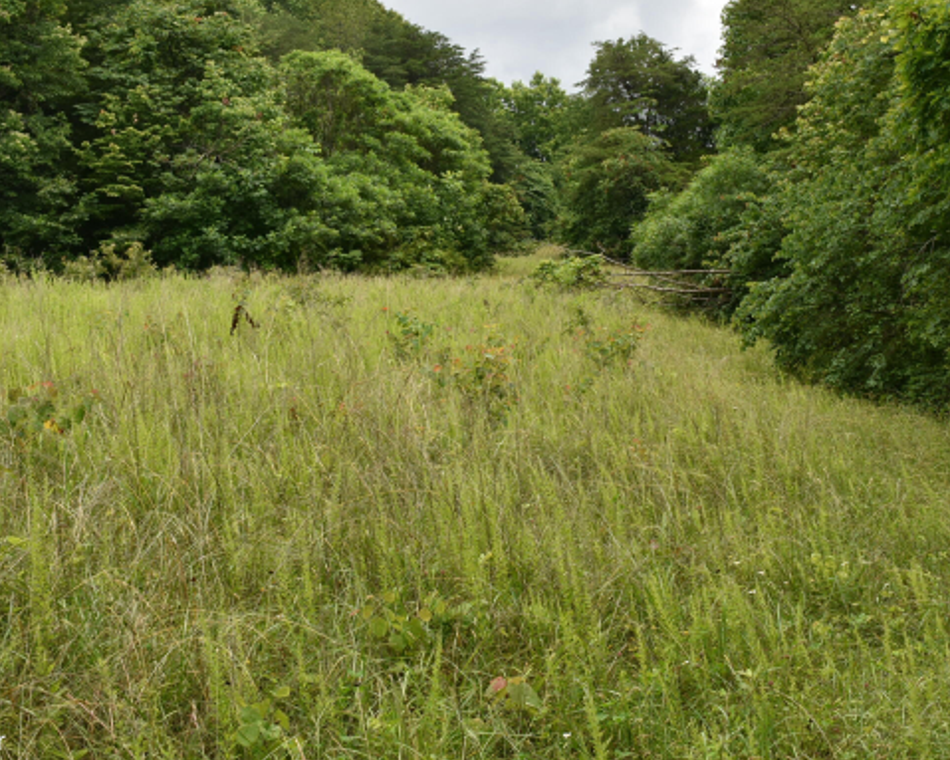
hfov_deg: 42.0
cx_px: 486
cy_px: 290
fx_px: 1237
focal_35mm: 44
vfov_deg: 34.0
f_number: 8
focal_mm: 20
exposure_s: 1/250
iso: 250
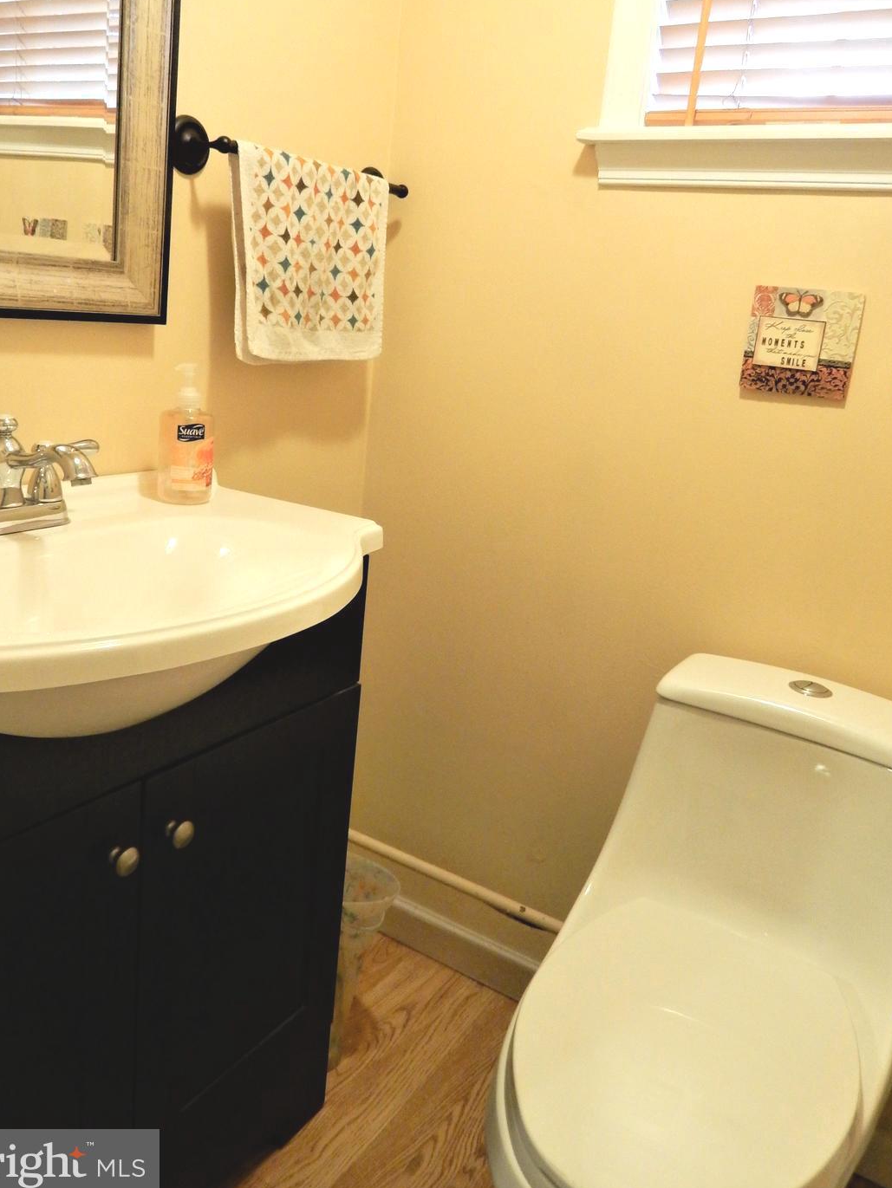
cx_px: 442
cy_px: 535
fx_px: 962
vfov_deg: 63.3
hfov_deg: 49.8
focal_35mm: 28
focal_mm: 4.5
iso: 400
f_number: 3.7
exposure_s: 1/25
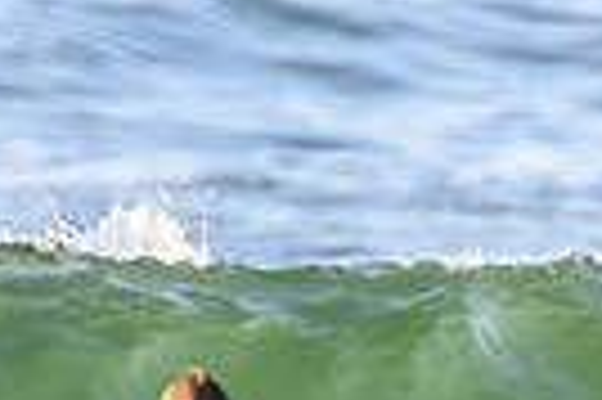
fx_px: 57905
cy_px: 578
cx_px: 202
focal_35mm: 3467
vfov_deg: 0.4
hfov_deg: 0.6
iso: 2800
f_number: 11
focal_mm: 800
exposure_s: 1/2000
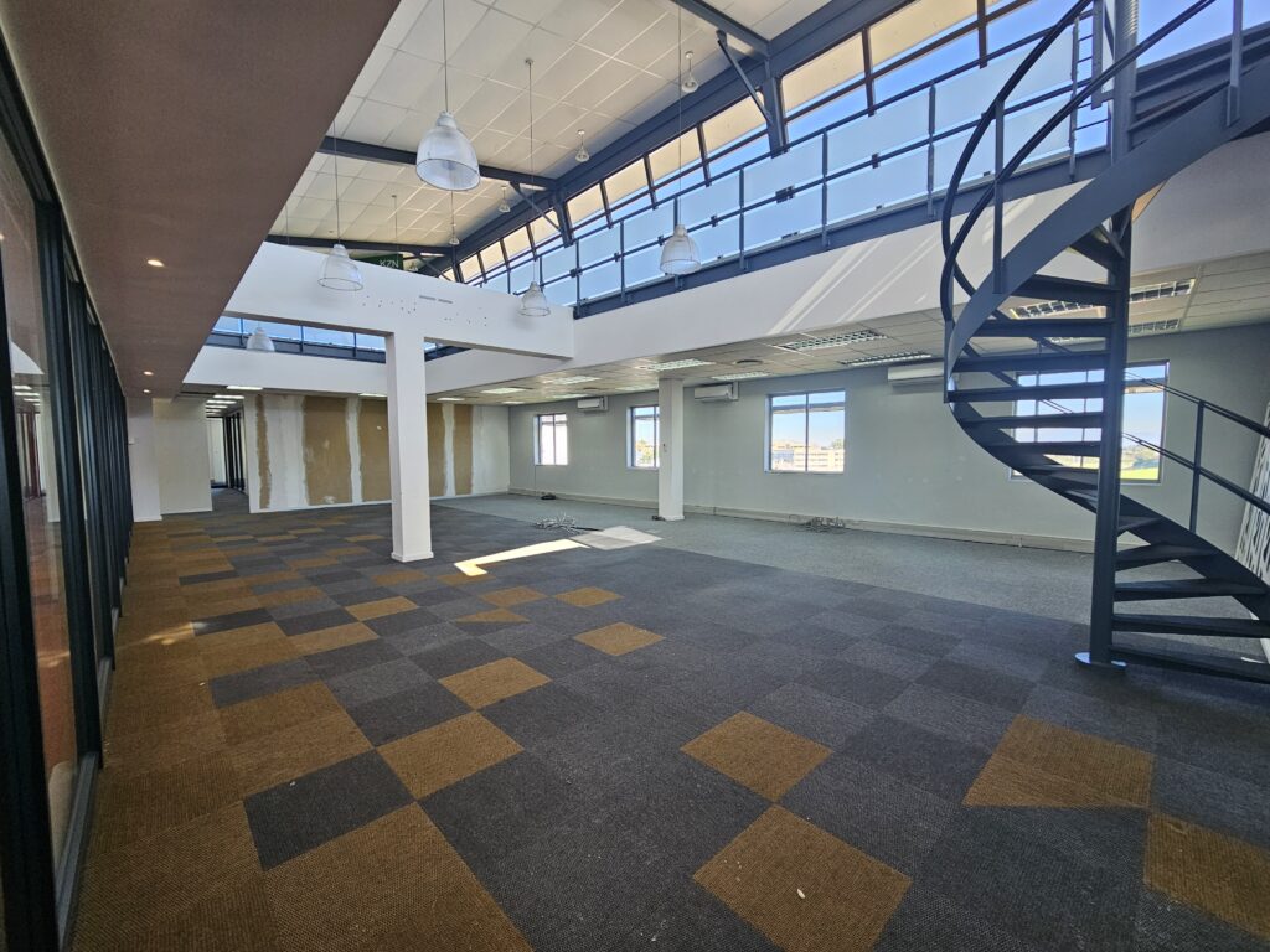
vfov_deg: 89.9
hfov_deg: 106.2
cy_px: 476
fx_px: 477
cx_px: 635
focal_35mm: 13
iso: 80
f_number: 2.2
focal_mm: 2.2
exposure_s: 1/100
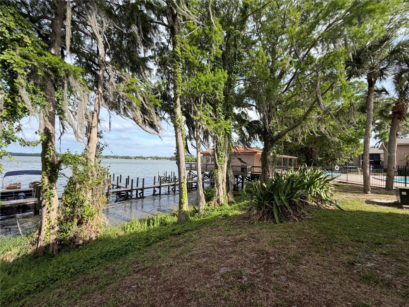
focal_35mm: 14
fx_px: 165
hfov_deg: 102.1
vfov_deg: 85.7
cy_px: 154
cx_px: 204
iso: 40
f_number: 2.2
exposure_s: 1/686
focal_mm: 2.22
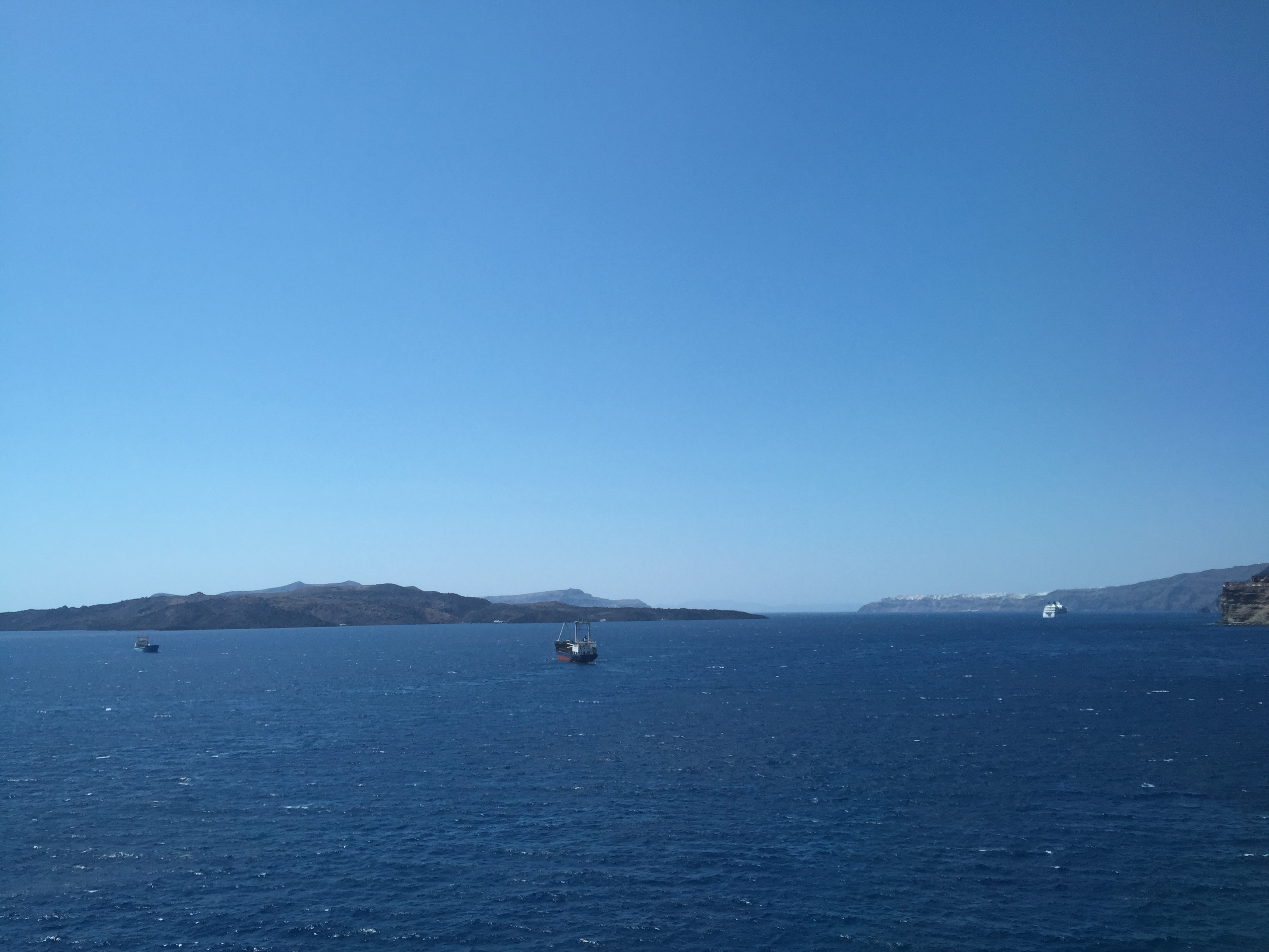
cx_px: 634
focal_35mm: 29
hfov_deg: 61.7
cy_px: 476
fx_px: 1063
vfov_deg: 48.2
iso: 32
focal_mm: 4.15
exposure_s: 1/465
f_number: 2.2
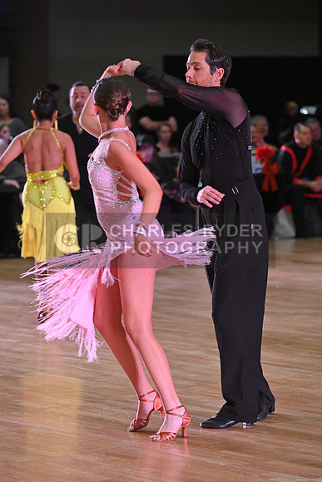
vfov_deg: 14.2
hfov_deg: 9.5
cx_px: 161
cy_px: 241
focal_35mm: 145
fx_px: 1944
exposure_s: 1/320
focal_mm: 145
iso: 2000
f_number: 5
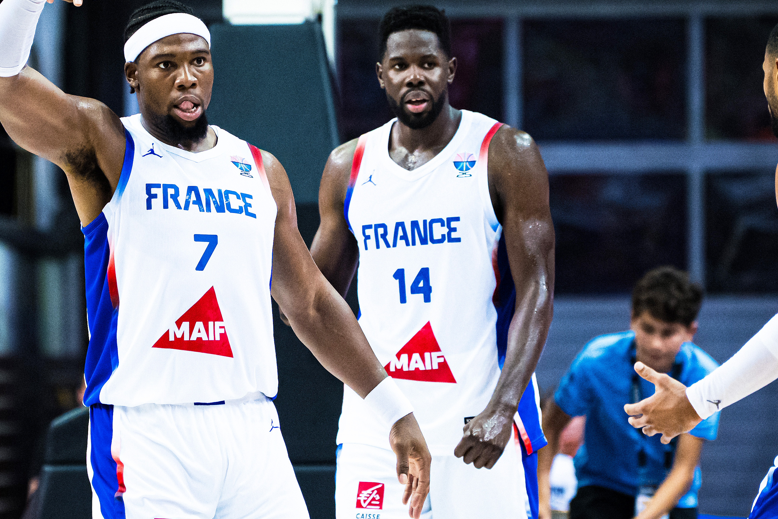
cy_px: 446
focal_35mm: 422
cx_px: 247
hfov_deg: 4.9
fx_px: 9120
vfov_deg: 3.3
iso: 2500
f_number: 3.2
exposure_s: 1/1600
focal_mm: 200
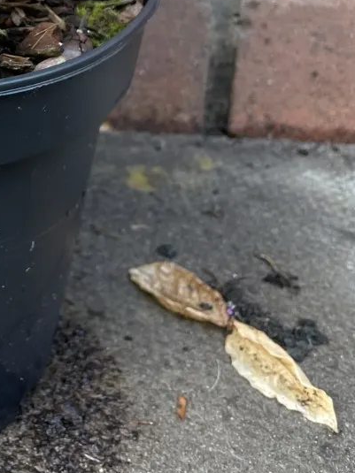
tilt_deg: -16.7
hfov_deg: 19.4
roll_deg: +0.7
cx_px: -109
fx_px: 958
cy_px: -112
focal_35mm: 70
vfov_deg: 24.8
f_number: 1.6
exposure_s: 1/121
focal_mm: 4.2
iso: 50
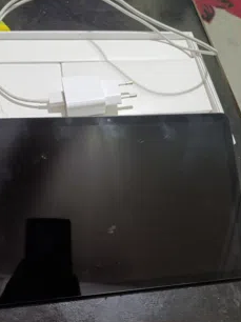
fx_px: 279
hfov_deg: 46.6
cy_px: 184
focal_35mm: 30
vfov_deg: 59.7
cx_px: 101
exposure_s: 1/33.3
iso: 1250
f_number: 1.6
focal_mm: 6.14
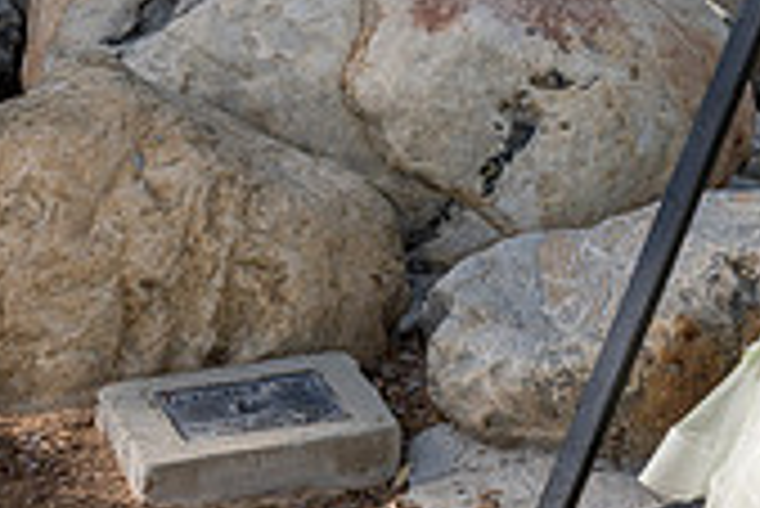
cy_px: -37
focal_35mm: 106
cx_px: 1160
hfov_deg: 17.3
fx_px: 2240
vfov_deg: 12.7
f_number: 8
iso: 200
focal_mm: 28
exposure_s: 1/250
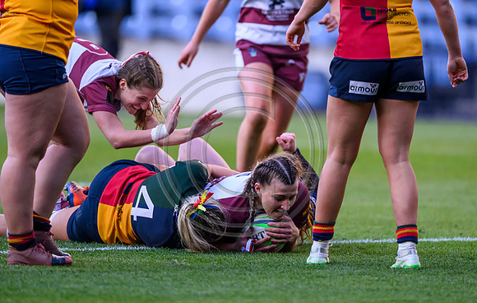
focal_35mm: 646
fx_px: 8434
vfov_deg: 2.1
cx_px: 271
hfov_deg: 3.2
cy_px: 181
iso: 4000
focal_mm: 560
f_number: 4
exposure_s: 1/2500
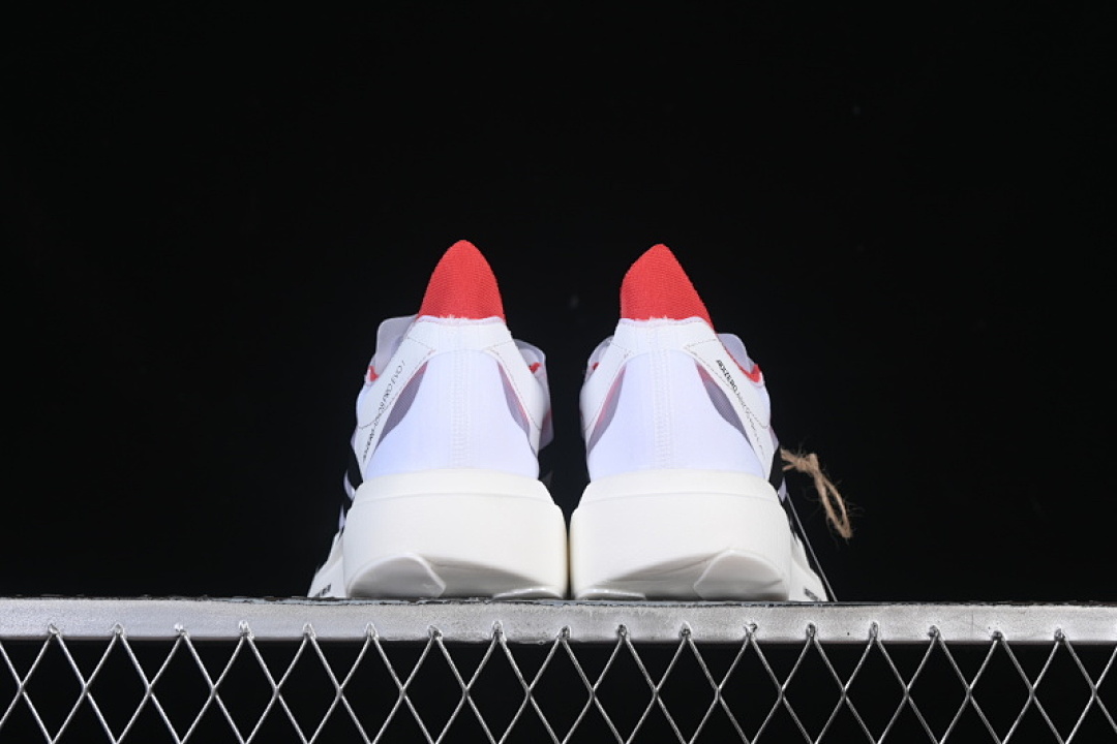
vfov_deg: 18.2
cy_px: 372
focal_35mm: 75
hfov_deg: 27.0
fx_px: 2327
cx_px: 558
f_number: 8
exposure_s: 1/100
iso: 160
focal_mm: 50
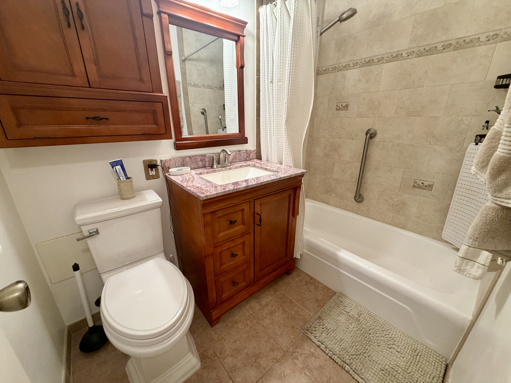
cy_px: 192
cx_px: 256
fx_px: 207
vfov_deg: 85.7
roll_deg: -0.3
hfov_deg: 102.1
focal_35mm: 14
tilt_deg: -18.8
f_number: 2.2
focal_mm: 2.22
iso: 250
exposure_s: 1/60
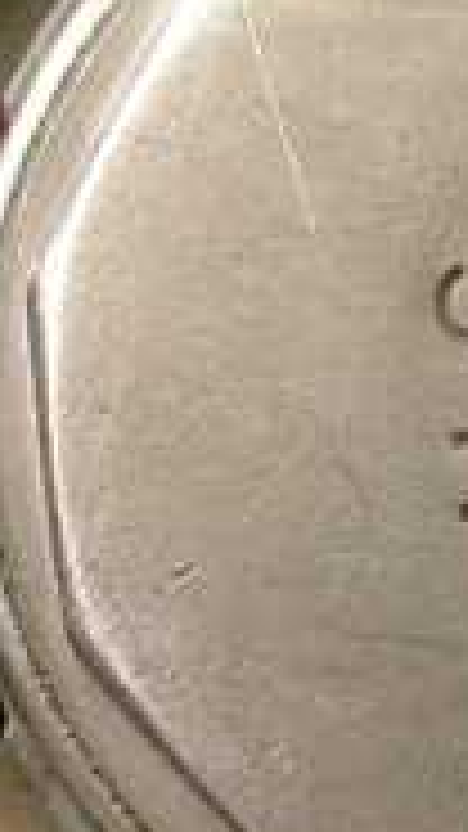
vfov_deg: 16.3
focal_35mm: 132
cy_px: 486
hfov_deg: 9.1
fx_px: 2913
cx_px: 531
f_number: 6.1
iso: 200
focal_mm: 10.3
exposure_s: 1/1.3
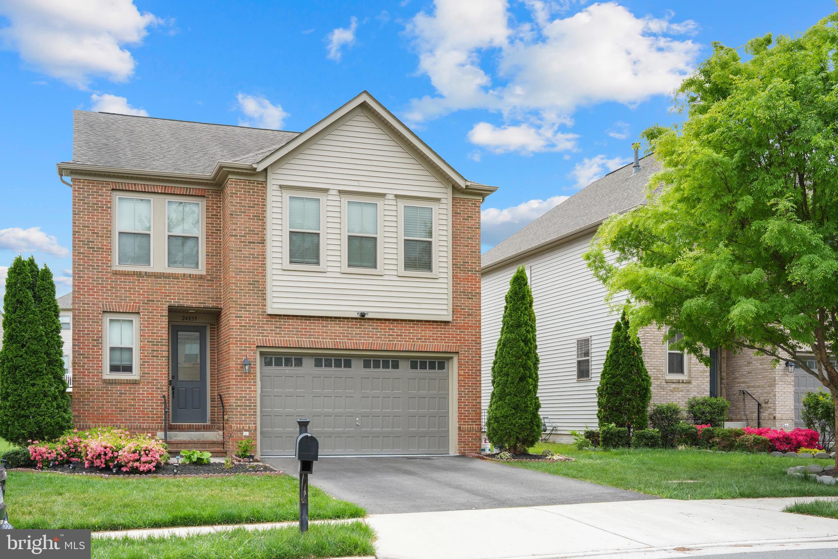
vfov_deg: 37.8
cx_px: 419
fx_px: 815
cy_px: 280
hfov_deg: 54.4
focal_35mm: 35
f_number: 8
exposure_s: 1/125
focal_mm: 35
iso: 250
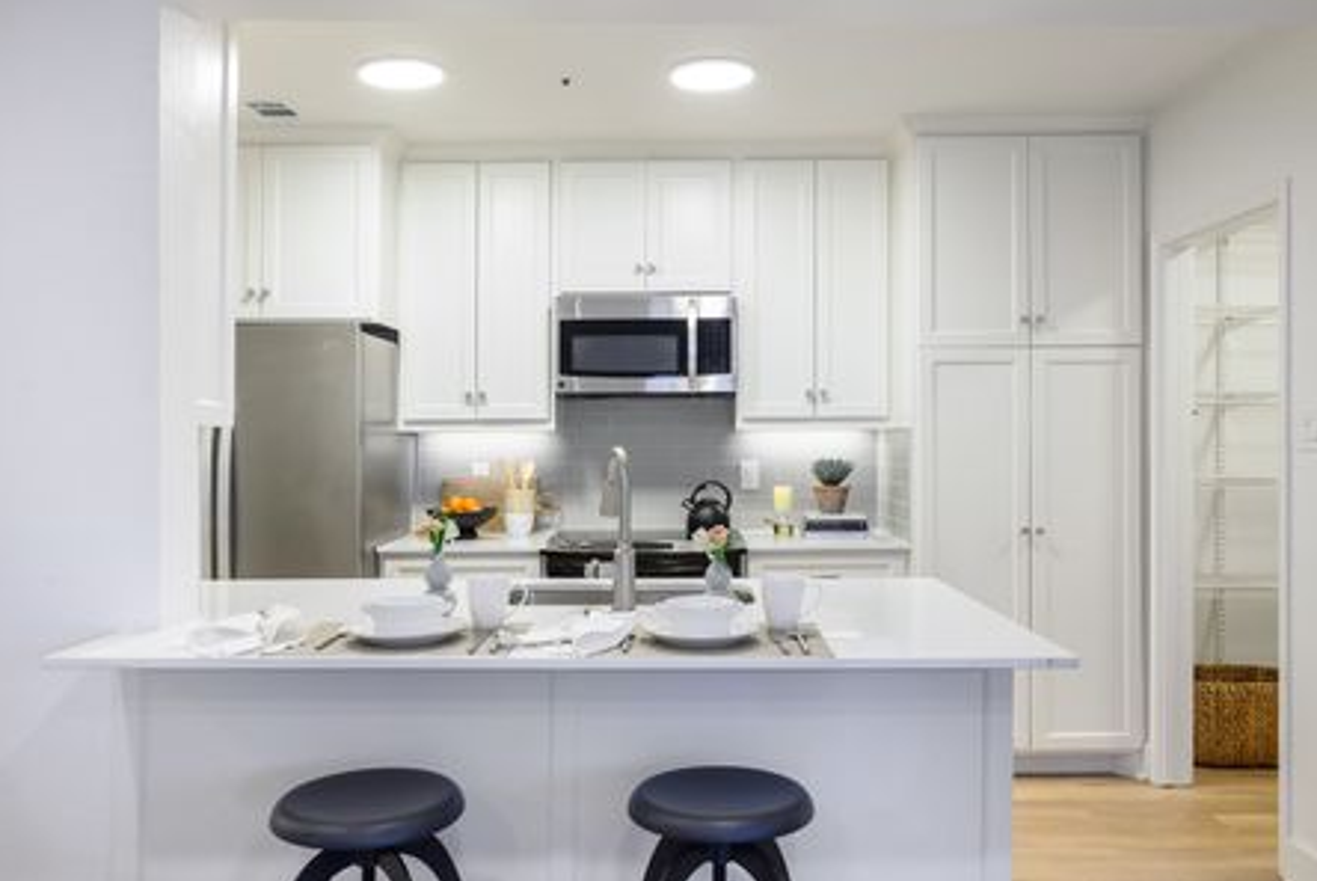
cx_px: 709
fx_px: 989
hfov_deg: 67.2
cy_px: 442
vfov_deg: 48.0
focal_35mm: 27
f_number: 9
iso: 320
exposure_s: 1/3
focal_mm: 24
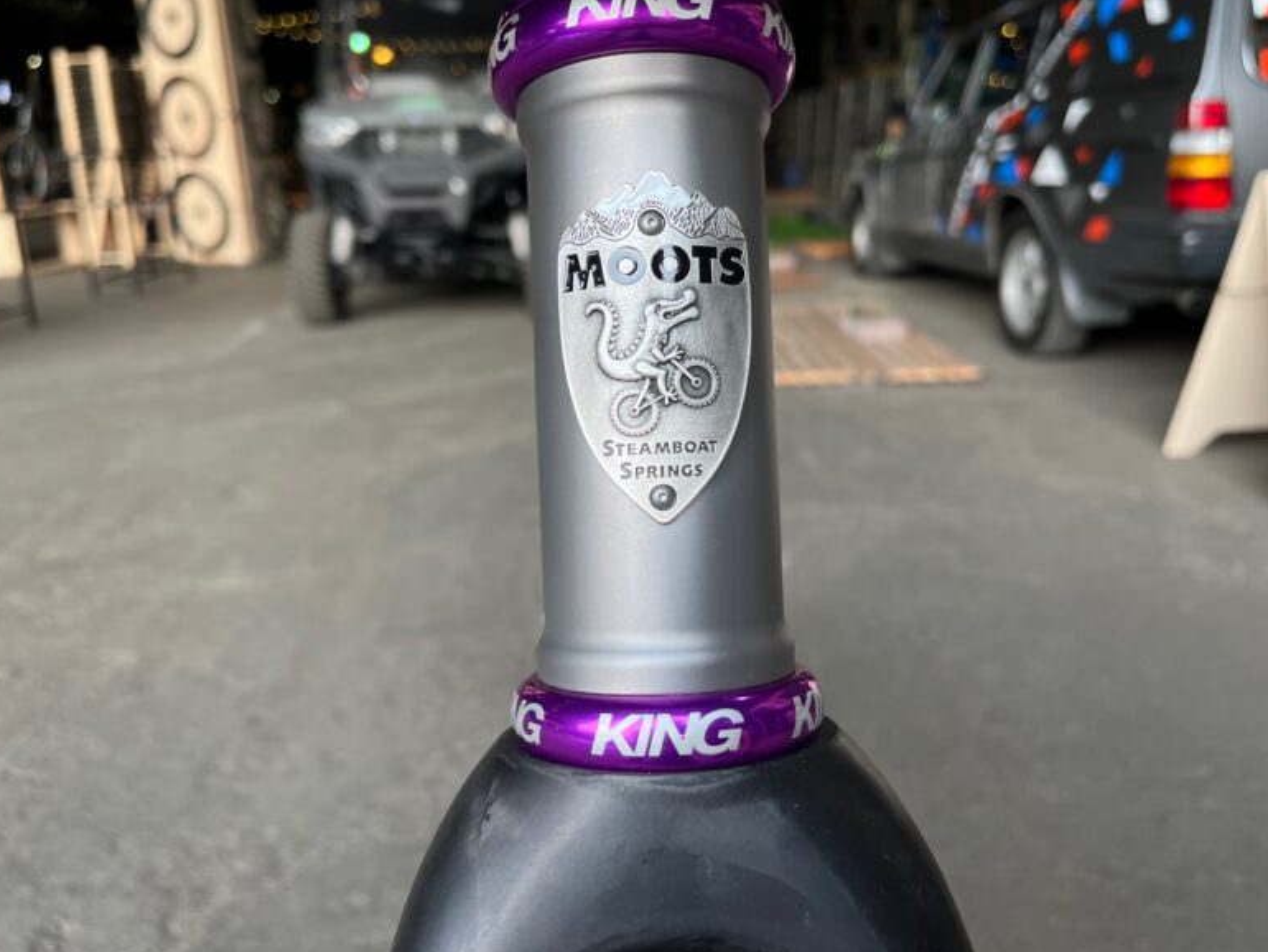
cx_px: 637
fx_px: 989
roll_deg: +2.1
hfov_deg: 65.3
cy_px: 464
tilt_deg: -17.4
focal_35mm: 27
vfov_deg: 51.4
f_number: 1.6
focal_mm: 5.1
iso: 40
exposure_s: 1/120
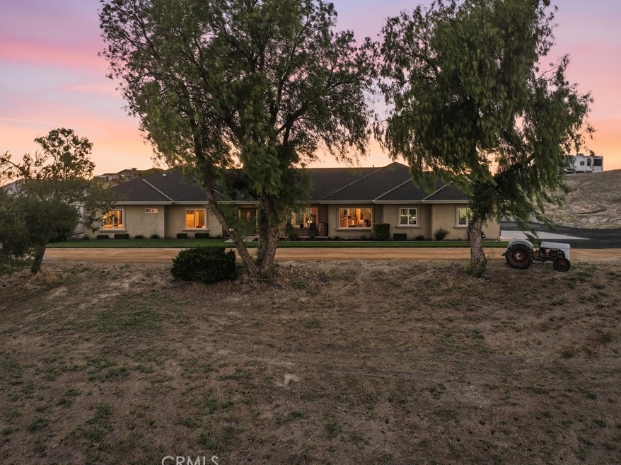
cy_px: 201
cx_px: 298
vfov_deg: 49.5
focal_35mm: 28
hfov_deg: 63.5
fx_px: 502
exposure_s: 1/100
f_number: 2.8
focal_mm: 12.3
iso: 230
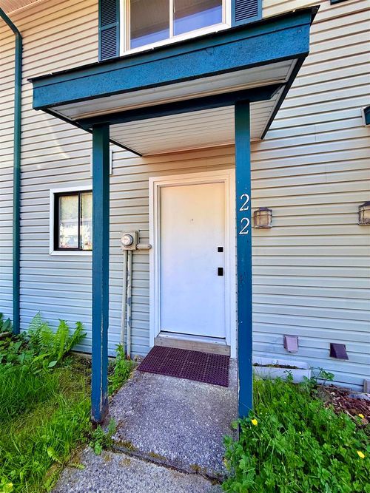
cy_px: 246
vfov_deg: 102.1
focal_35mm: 14
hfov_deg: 85.7
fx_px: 200
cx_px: 185
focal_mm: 2.22
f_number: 2.2
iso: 50
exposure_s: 1/269
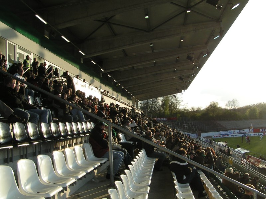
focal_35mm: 38
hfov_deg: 49.0
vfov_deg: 37.7
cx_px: 133
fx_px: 292
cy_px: 100
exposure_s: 1/160
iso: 50
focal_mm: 5.8
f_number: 5.6
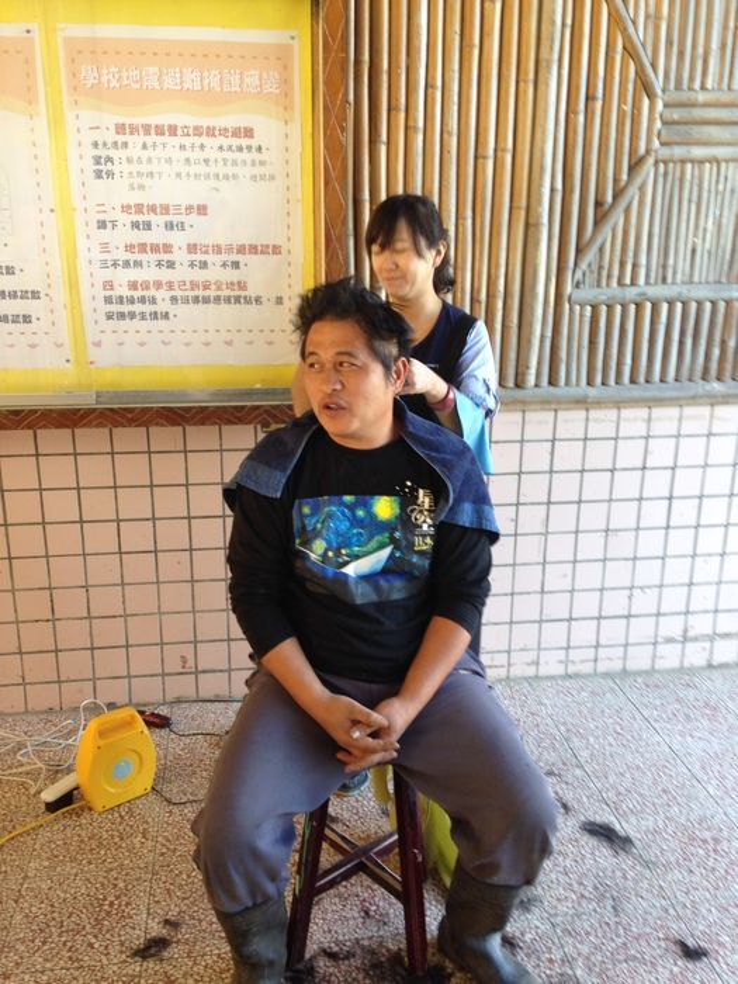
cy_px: 492
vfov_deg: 55.4
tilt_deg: -14.7
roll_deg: -1.1
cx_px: 369
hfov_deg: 42.9
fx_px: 938
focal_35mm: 33
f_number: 2.4
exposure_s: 1/30
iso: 50
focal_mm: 4.12
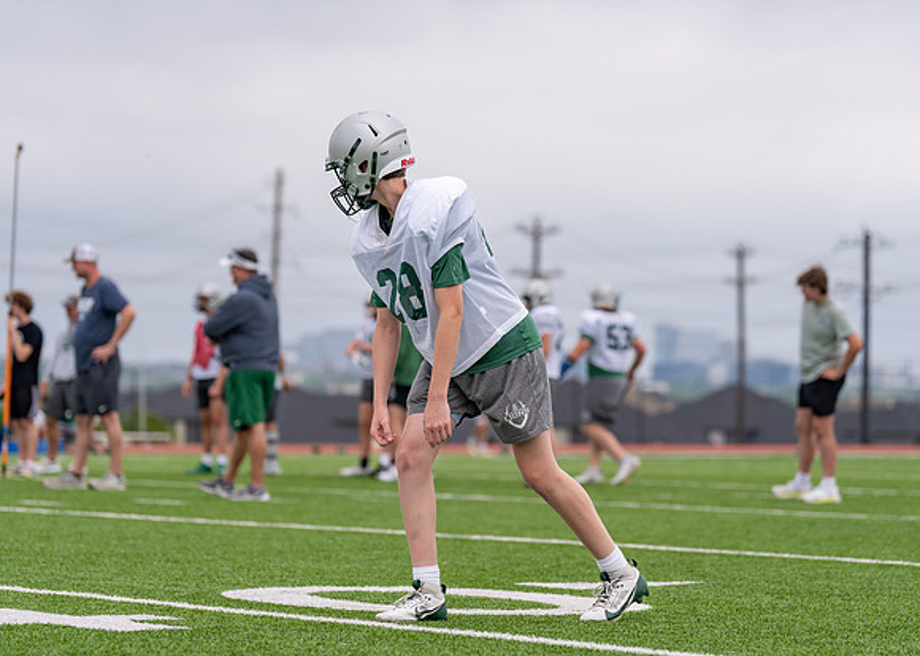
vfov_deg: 11.2
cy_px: 328
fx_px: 3346
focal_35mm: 128
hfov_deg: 15.7
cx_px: 460
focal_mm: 116
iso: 200
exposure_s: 1/3200
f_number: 2.8
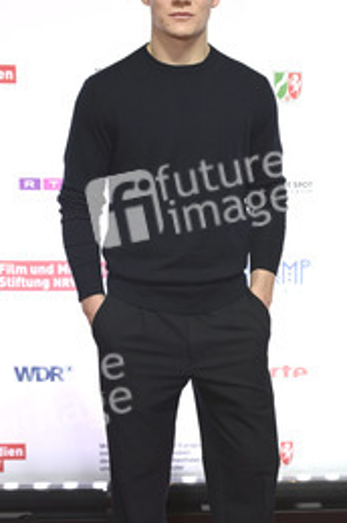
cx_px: 248
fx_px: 783
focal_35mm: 54
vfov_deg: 36.8
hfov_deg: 24.8
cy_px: 301
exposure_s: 1/400
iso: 1600
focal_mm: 35
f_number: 4
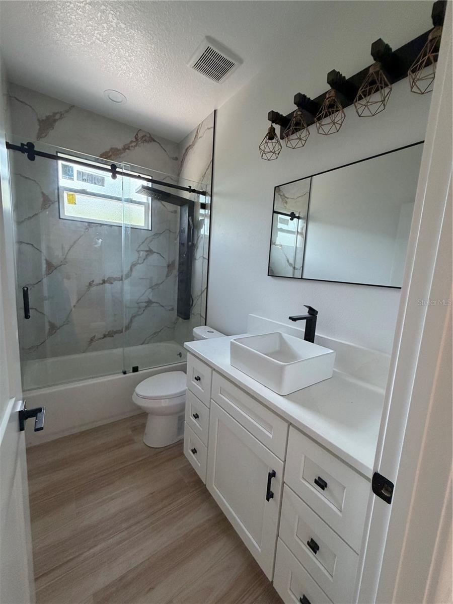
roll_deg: -1.8
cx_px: 226
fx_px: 244
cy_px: 302
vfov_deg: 102.1
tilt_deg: -9.1
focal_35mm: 14
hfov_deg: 85.7
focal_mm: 2.22
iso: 320
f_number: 2.2
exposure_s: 1/88
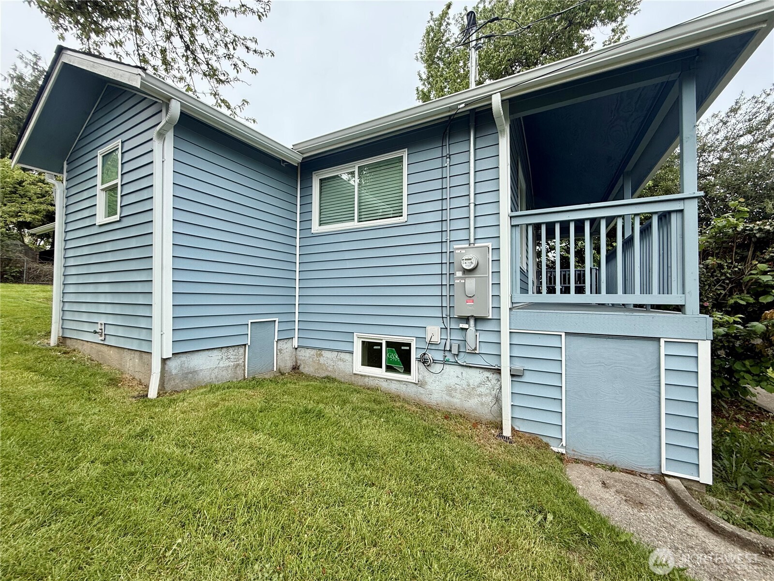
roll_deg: -0.7
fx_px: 313
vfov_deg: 85.7
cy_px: 290
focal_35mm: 14
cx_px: 387
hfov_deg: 102.1
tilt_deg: -0.3
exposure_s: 1/809
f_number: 2.2
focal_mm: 2.22
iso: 50
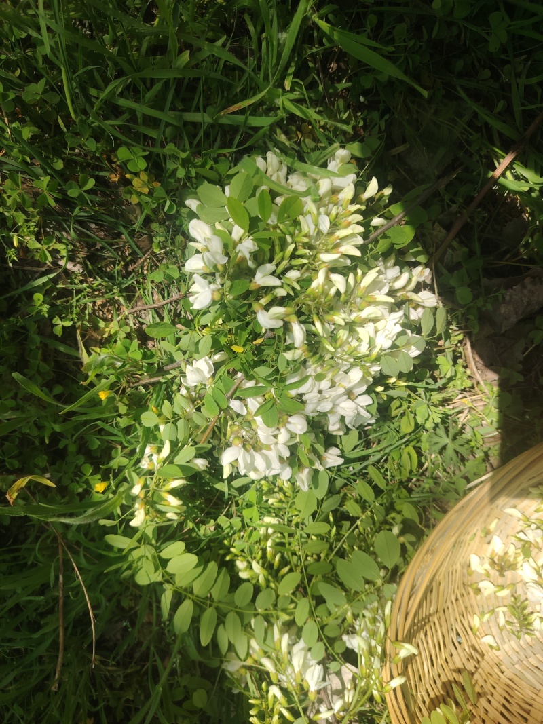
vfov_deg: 71.6
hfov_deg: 56.8
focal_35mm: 24
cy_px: 362
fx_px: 502
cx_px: 272
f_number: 1.75
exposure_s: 1/340
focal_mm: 5.25
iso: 100
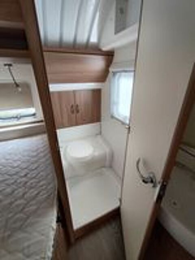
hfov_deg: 89.9
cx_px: 98
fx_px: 98
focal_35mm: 13
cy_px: 130
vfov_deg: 106.2
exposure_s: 1/100
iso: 112
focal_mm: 1.66
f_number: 2.2
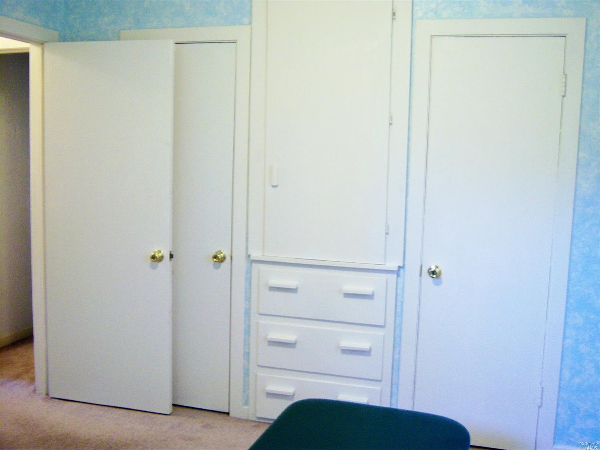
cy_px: 225
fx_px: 624
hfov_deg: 51.4
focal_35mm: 36
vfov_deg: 39.6
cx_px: 300
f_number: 2.8
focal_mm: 7.5
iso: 160
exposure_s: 1/8
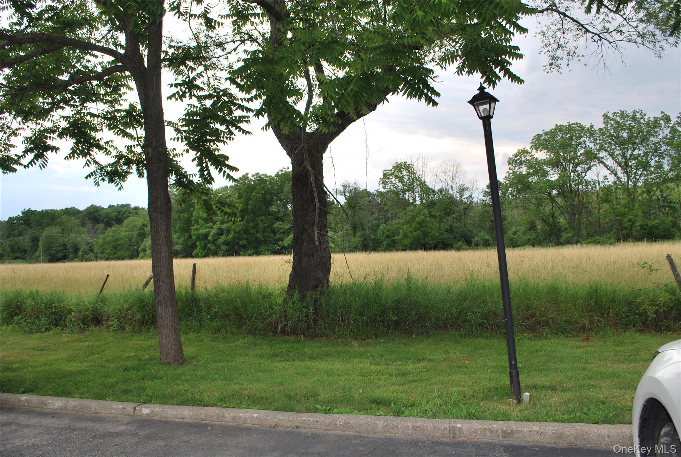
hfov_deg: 61.8
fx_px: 569
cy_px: 228
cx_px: 340
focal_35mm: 30
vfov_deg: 43.8
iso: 100
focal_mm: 20
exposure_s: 1/200
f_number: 7.1
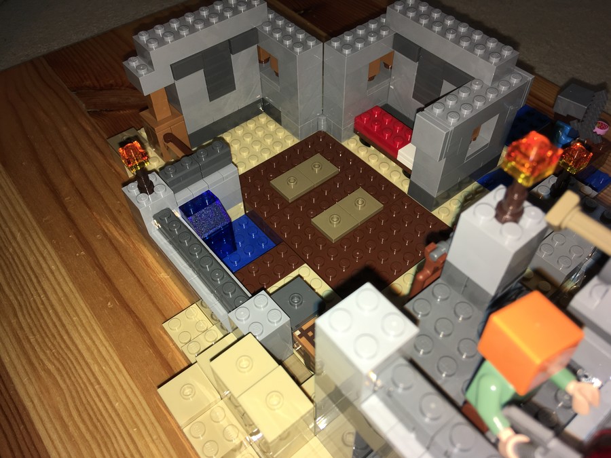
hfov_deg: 61.7
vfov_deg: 48.2
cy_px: 229
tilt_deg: -51.6
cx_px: 306
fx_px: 512
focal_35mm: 29
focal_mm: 4.15
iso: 25
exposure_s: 1/100
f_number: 2.2
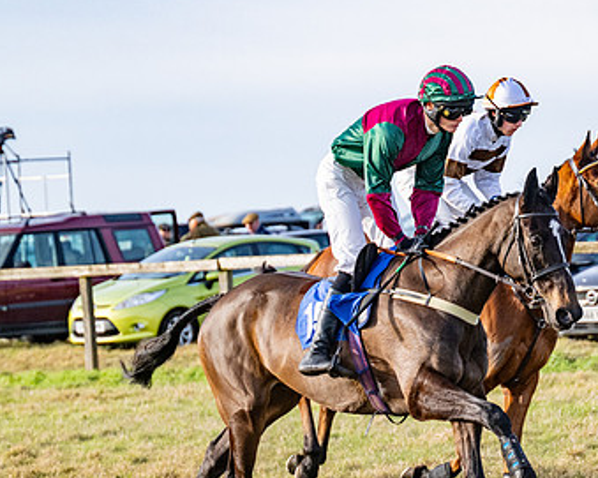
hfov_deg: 8.0
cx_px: 342
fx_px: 4299
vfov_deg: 6.4
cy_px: 387
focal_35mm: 243
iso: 800
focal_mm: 110
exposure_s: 1/5000
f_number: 4
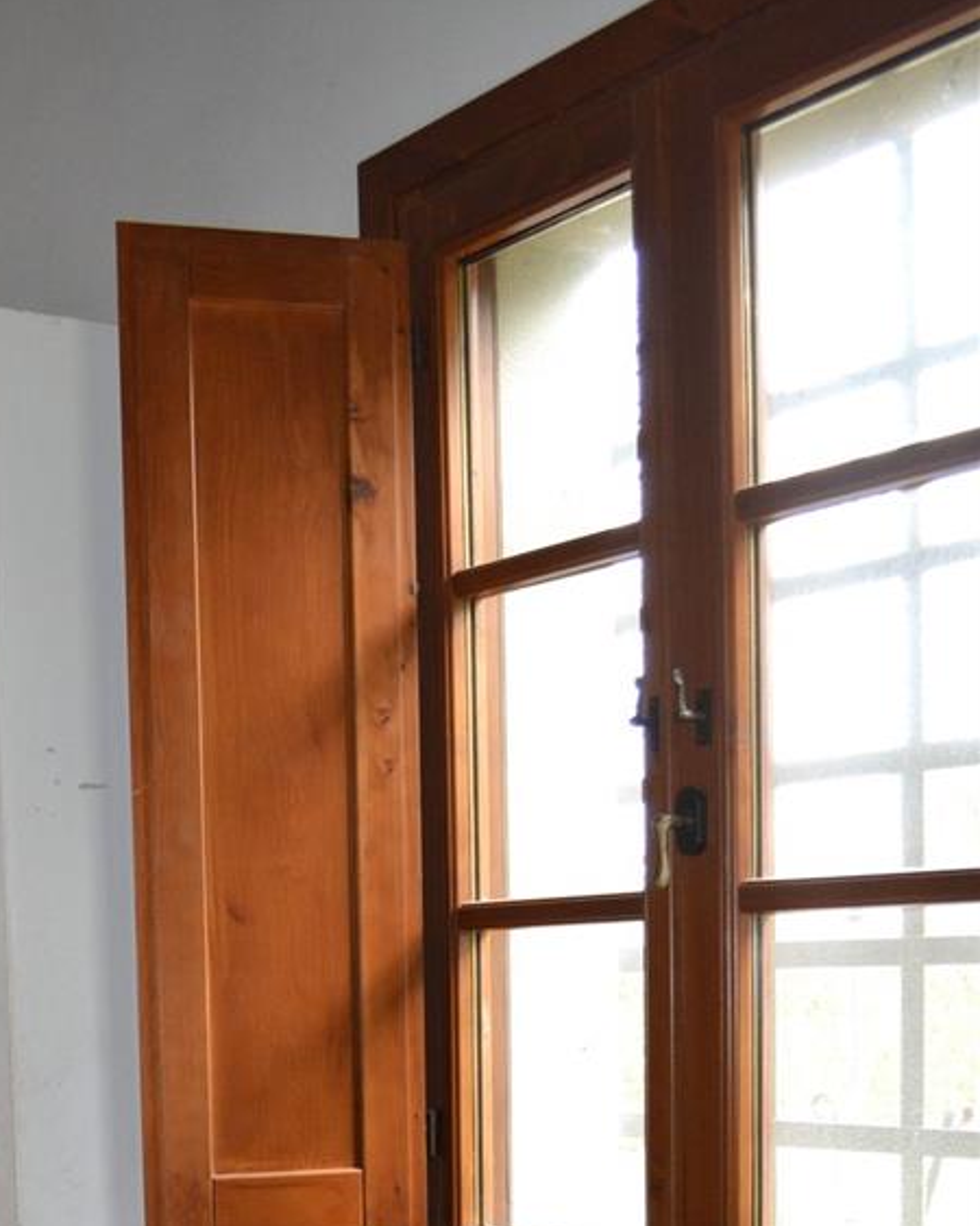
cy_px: 1152
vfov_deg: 32.6
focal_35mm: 54
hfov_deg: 27.2
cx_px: 112
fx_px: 1959
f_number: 3.5
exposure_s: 1/60
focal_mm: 18
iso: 800
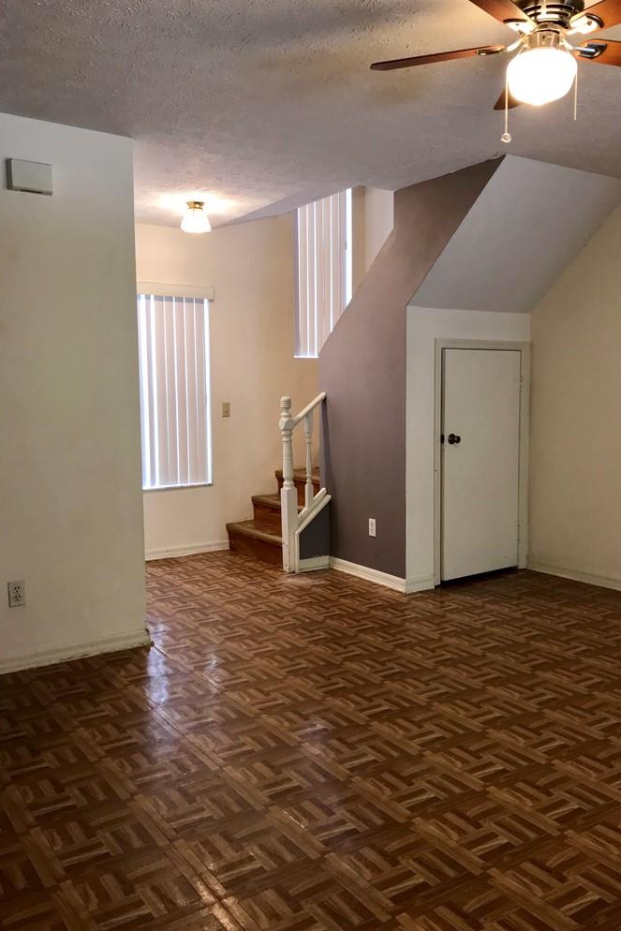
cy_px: 465
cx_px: 352
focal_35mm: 30
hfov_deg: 43.5
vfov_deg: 61.9
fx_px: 776
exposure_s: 1/30
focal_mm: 3.99
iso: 50
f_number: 1.8
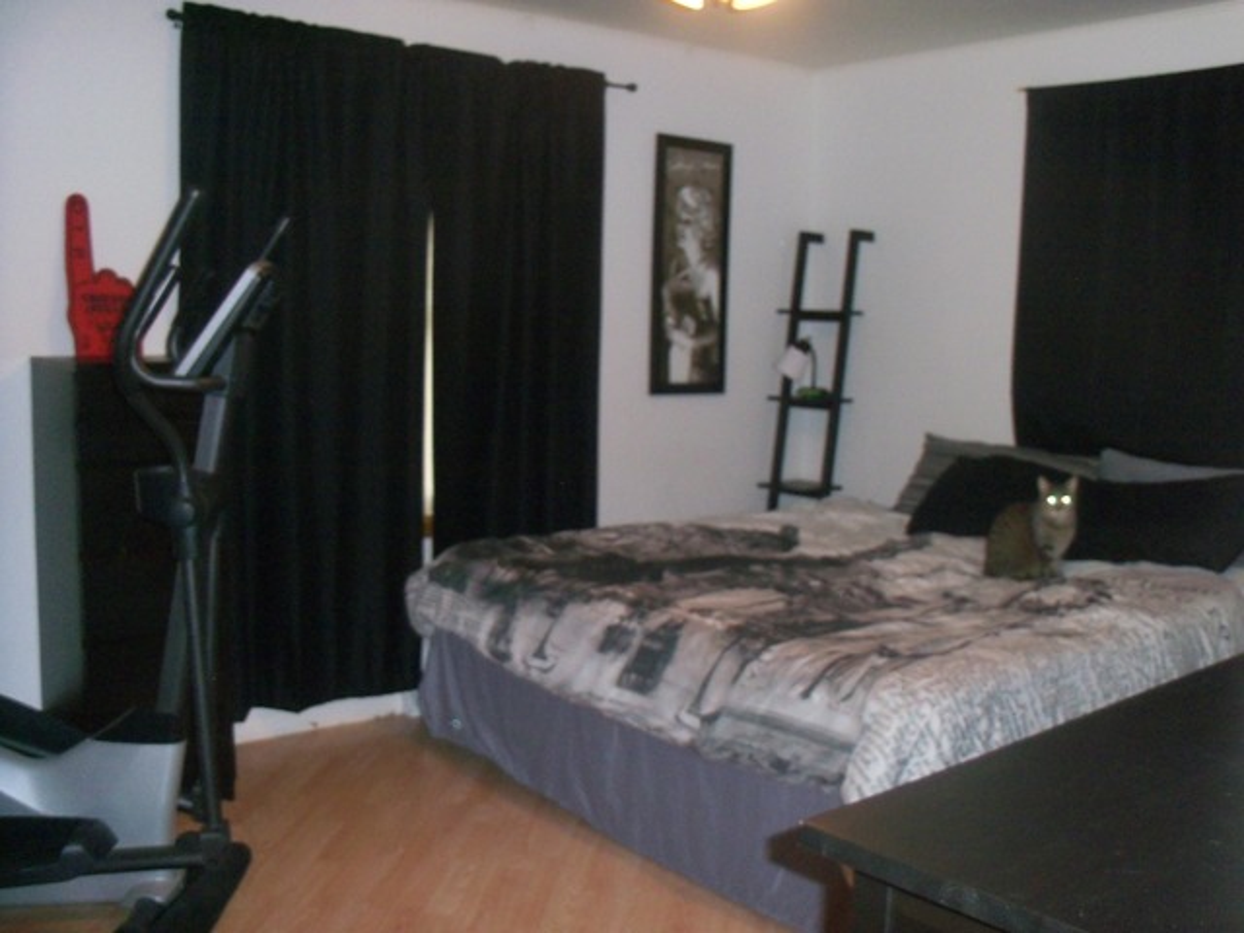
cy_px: 466
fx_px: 1258
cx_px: 622
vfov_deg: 40.7
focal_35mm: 35
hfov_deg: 52.6
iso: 250
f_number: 3
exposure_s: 1/30
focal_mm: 6.3
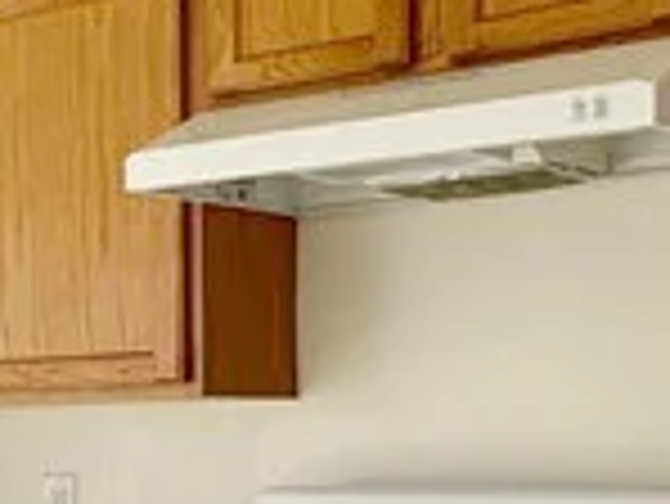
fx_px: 1860
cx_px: -391
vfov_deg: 15.2
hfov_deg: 17.8
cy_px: 459
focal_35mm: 96
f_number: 2.2
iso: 40
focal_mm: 2.22
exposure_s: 1/215
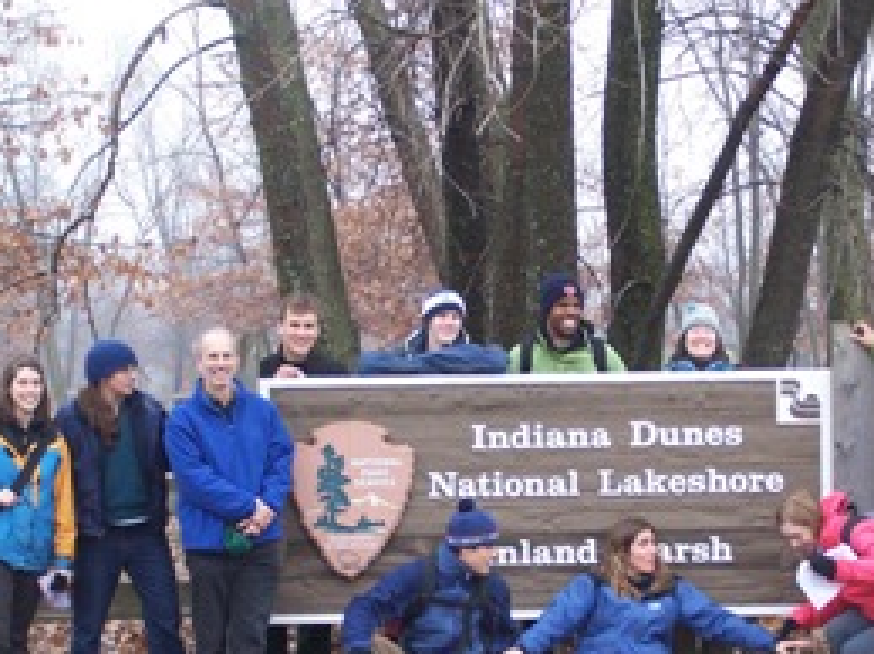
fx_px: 2776
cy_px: 453
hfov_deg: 17.9
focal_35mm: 110
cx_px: 526
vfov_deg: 13.4
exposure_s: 1/90
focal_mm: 12.4
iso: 140
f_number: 3.2
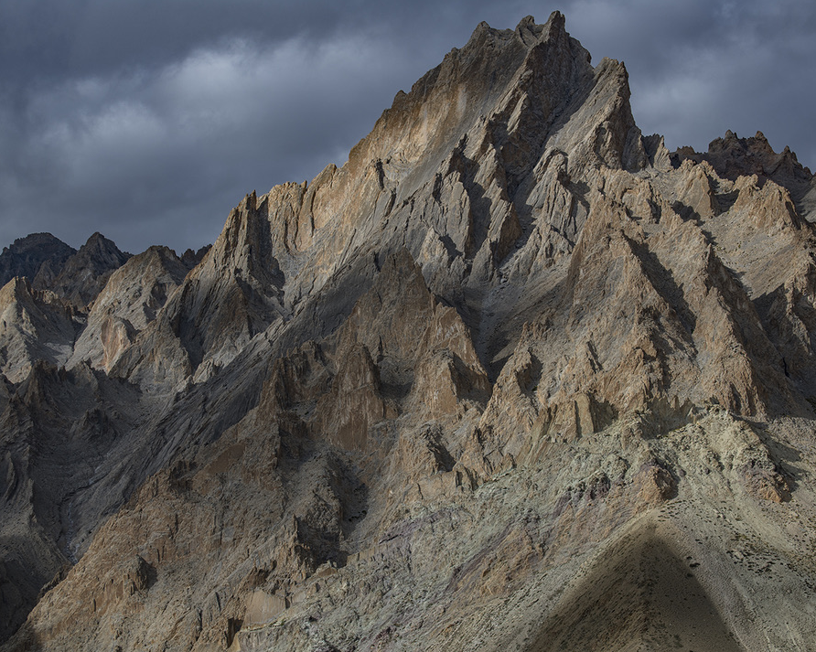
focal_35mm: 80
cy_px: 322
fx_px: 1931
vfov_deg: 19.2
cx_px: 410
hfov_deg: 23.9
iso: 100
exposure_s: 1/200
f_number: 7.1
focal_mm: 70
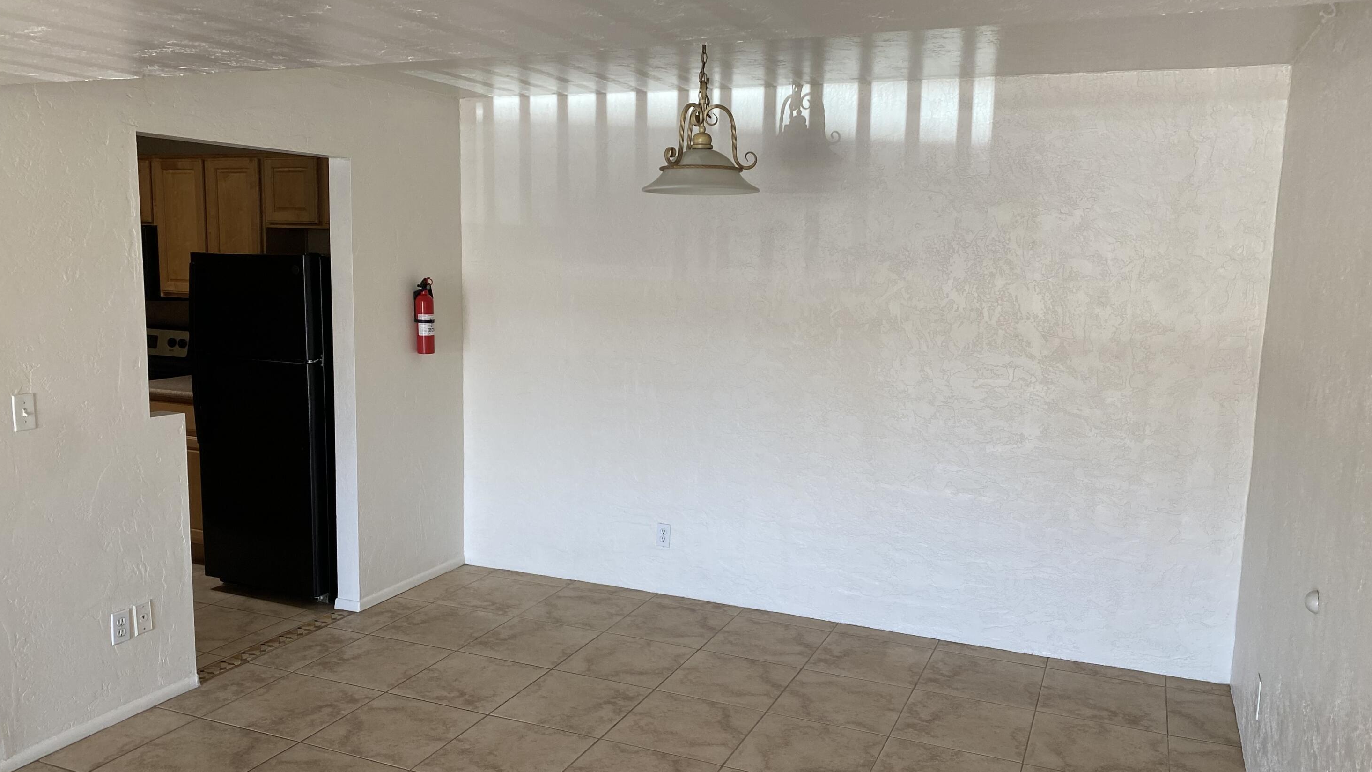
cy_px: 417
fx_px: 1055
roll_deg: -1.2
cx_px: 696
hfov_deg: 66.1
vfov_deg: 40.1
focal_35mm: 29
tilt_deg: -8.3
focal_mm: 4.25
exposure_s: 1/121
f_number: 1.8
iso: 125
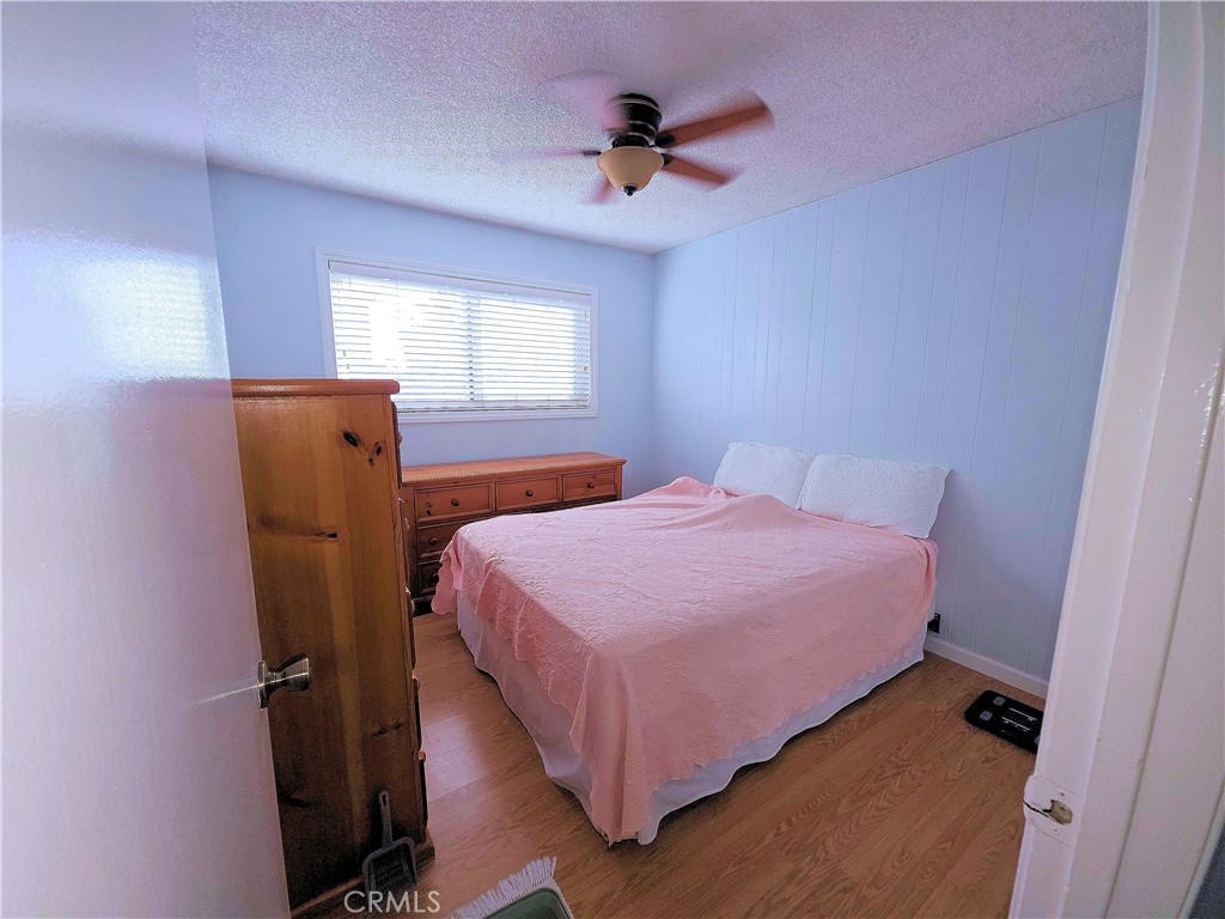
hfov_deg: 106.2
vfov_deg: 89.9
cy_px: 460
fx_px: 460
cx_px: 612
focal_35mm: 13
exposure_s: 1/60
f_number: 1.9
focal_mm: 2.2
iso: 40
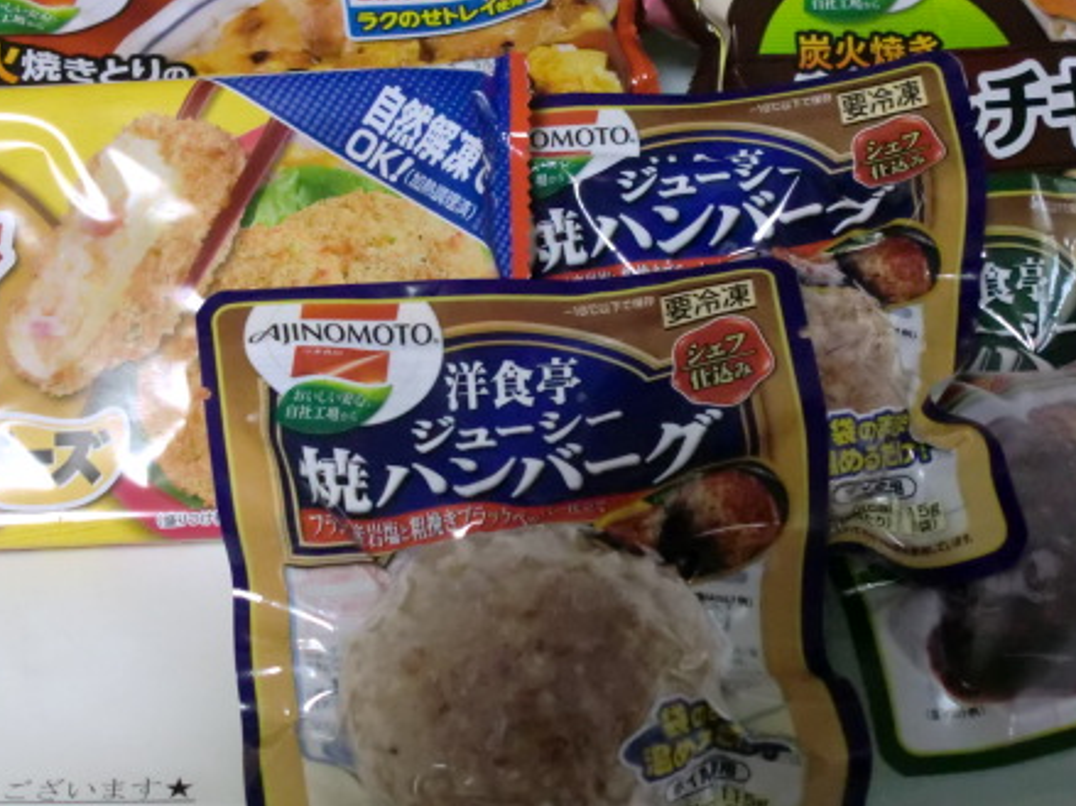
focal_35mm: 51
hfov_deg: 37.5
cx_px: 475
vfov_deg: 28.5
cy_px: 394
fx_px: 1585
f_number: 3.1
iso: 800
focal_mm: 6.3
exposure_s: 1/60
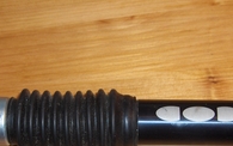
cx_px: 99
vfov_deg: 15.3
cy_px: 120
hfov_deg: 24.3
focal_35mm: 85
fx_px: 540
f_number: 2.8
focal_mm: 8
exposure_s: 1/60
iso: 100
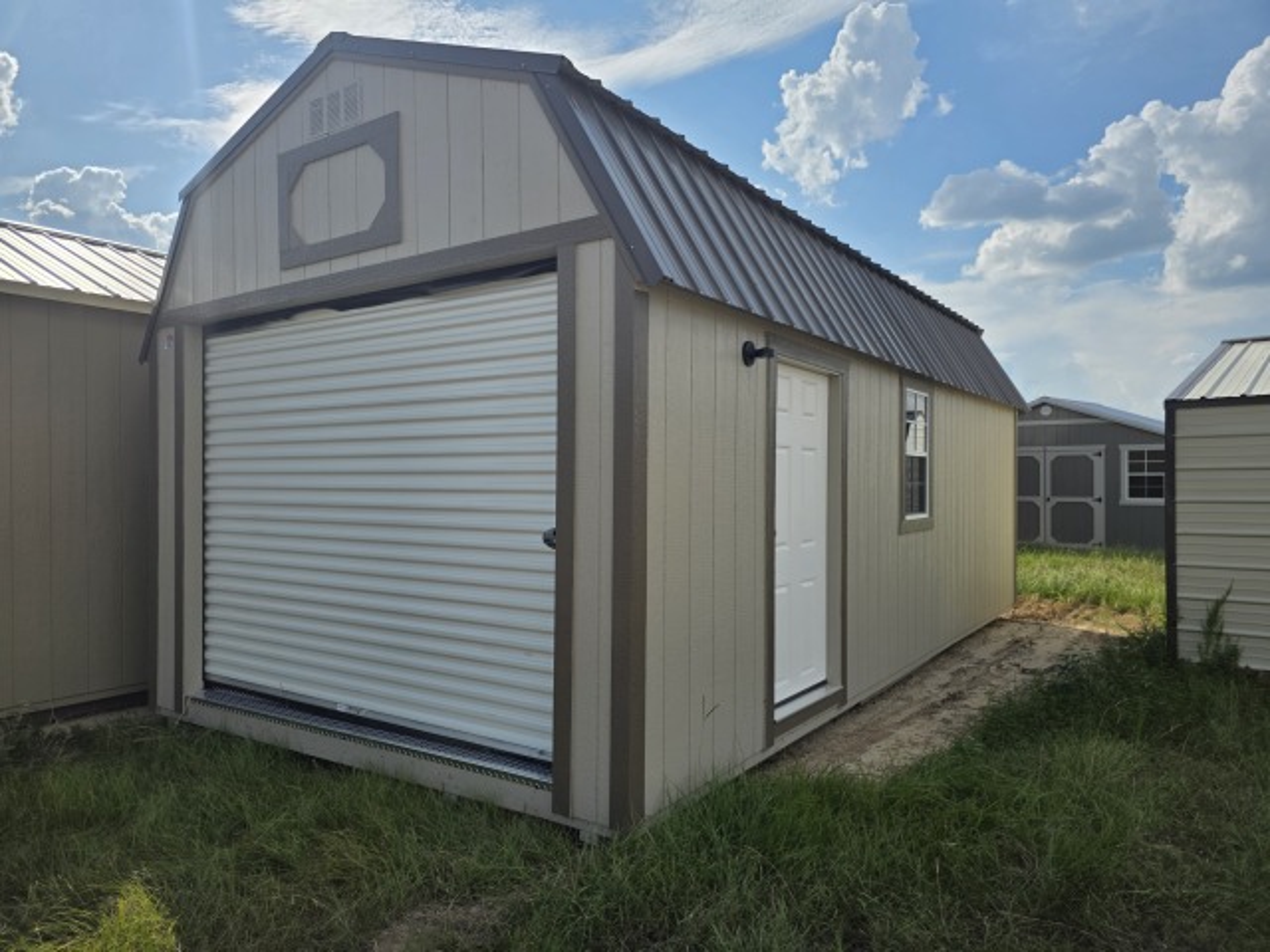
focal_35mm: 23
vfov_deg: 58.9
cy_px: 476
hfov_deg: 73.9
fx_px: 844
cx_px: 635
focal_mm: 6.3
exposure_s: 1/7944
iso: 64
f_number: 1.7
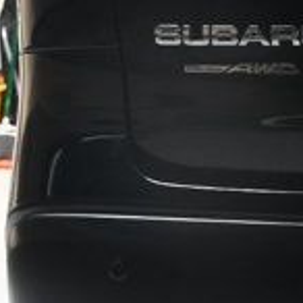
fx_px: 2010
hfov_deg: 7.9
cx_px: 768
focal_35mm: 203
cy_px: -27
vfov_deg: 8.6
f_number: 6.3
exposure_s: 1/160
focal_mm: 23
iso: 100
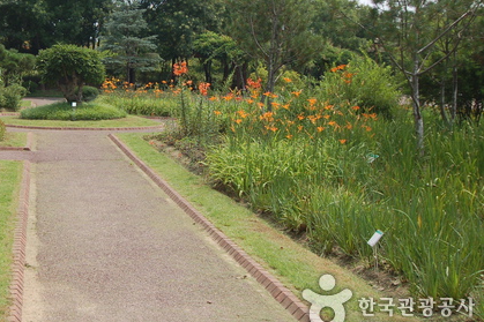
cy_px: 80
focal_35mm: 60
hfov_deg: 32.4
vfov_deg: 22.4
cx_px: 88
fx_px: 806
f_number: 7.1
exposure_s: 1/500
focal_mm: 24
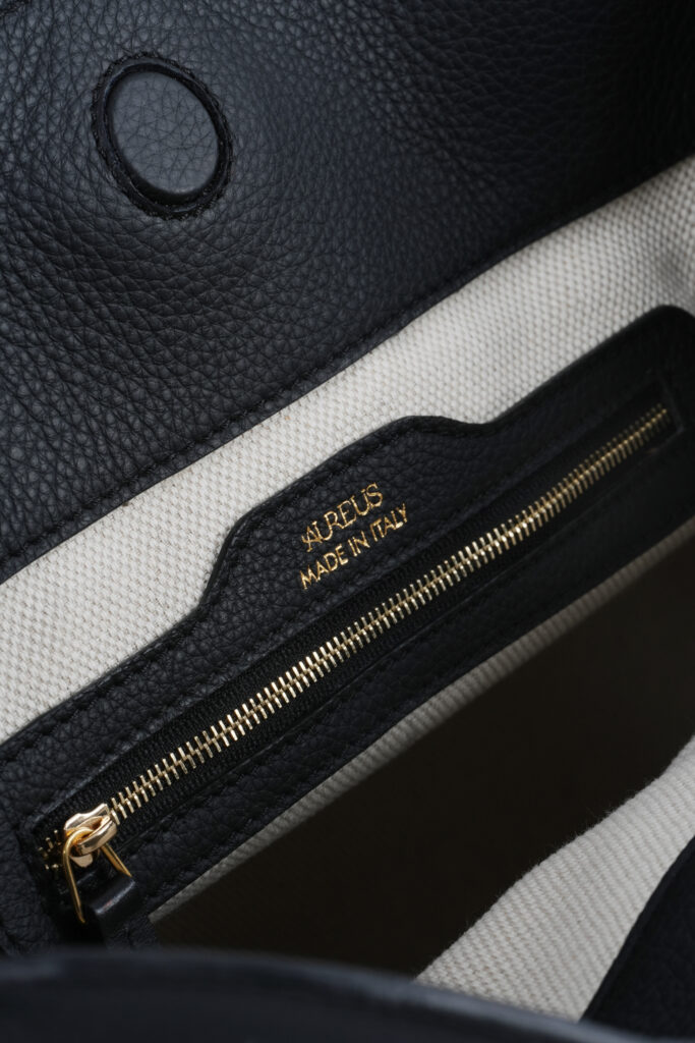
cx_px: 348
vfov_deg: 19.5
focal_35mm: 105
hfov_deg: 13.0
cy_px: 522
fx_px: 3039
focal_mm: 105
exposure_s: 1/4
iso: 500
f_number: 16
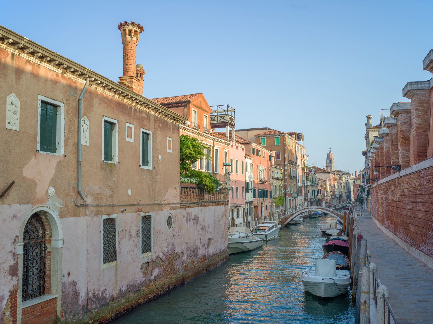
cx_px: 216
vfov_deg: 40.7
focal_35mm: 35
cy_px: 162
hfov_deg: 52.6
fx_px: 438
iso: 100
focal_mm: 45
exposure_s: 1/125
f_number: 8
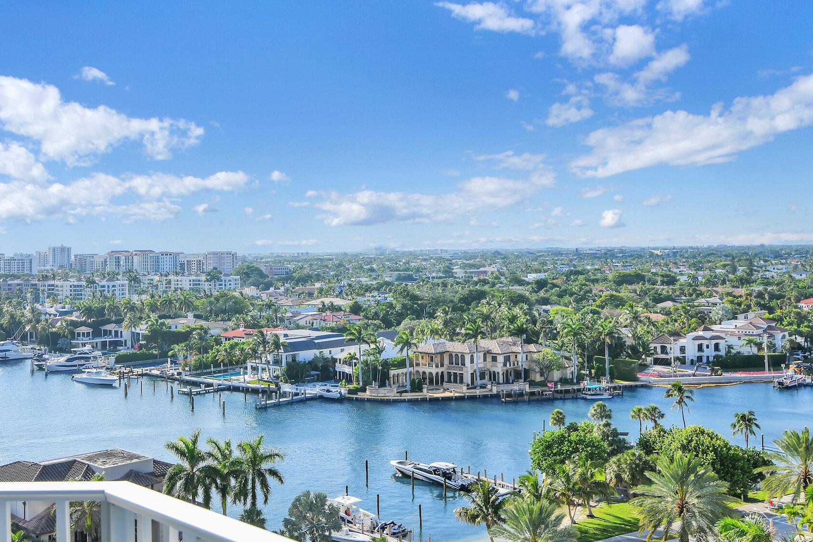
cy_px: 223
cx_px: 306
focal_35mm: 39
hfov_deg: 49.1
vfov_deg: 34.1
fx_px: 881
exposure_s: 1/1000
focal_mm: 28
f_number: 11
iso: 400
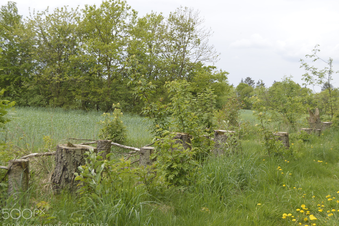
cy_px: 122
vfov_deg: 21.9
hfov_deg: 32.4
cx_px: 172
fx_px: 584
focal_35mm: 62
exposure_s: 1/160
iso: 100
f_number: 6.3
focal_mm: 38
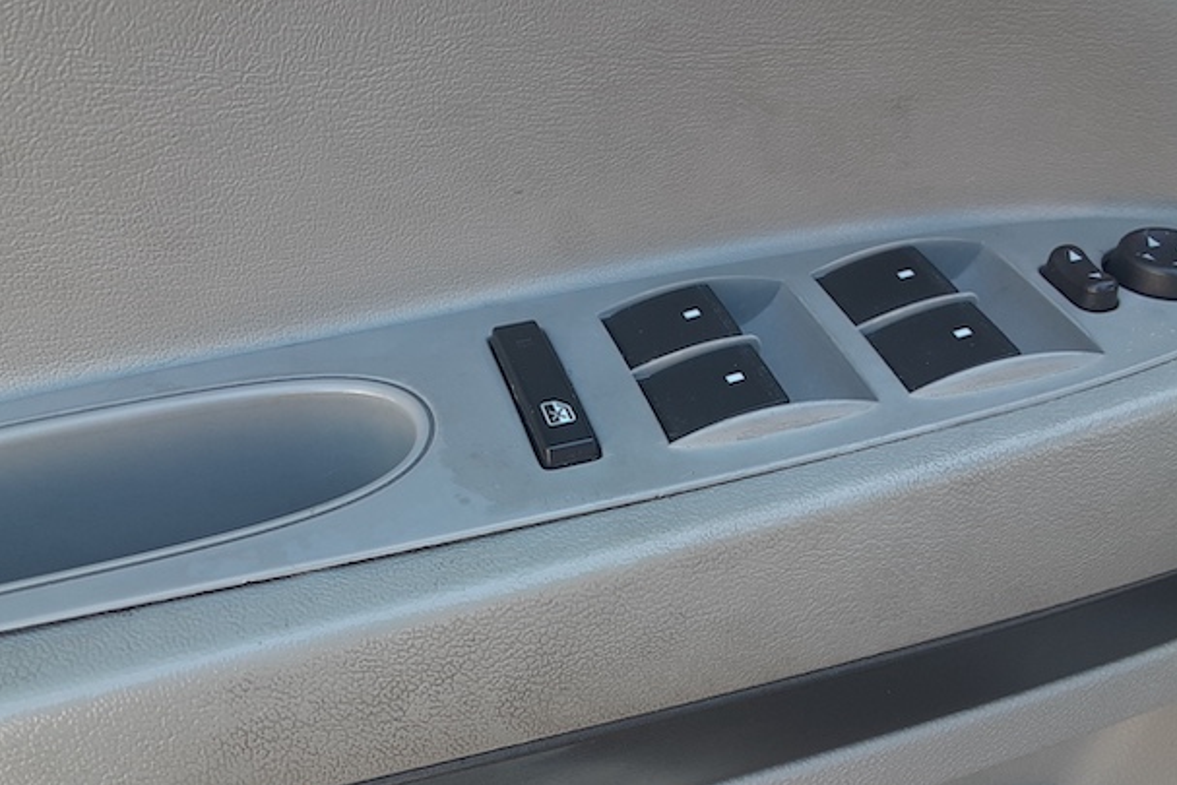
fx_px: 1210
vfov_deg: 35.9
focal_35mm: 37
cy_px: 457
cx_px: 620
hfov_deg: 51.9
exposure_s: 1/60
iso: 40
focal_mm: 2.91
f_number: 1.9
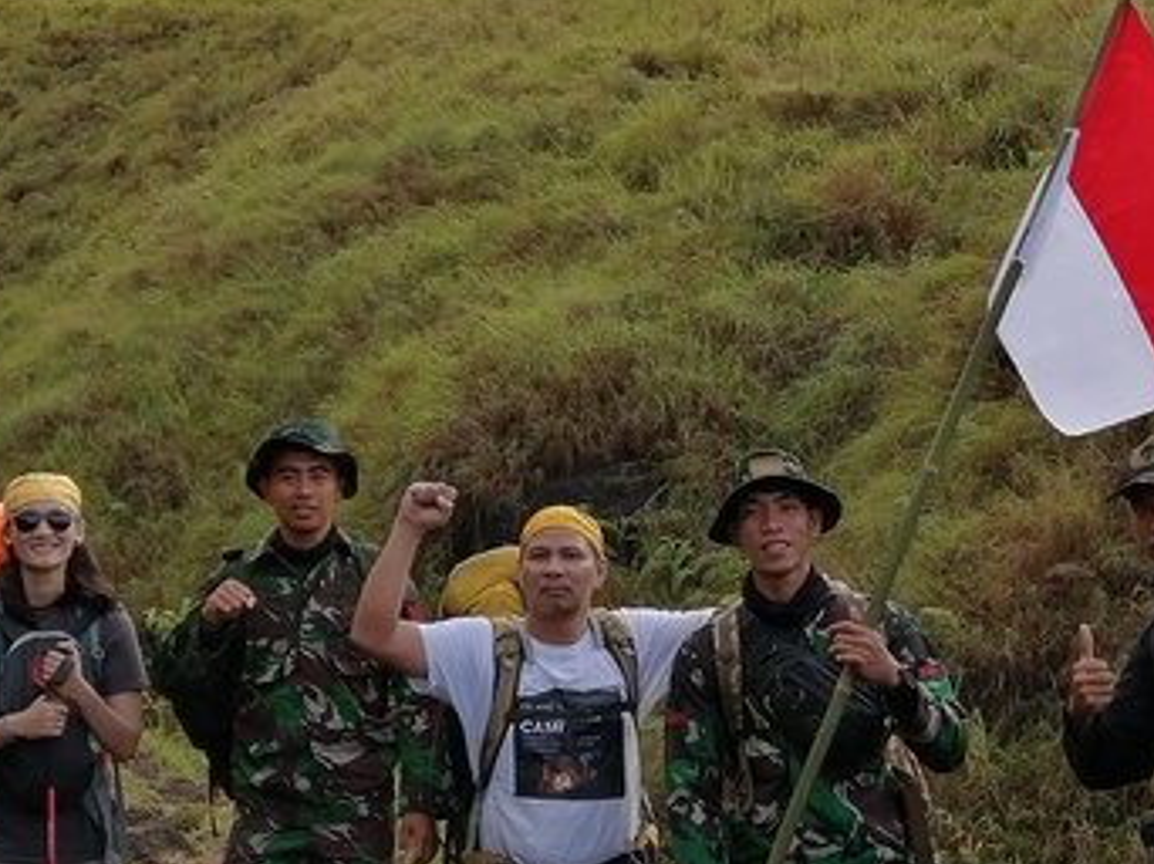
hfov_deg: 24.7
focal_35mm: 79
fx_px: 2632
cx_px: 503
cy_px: 547
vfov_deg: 18.6
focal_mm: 3.62
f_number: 1.8
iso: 50
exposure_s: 1/757
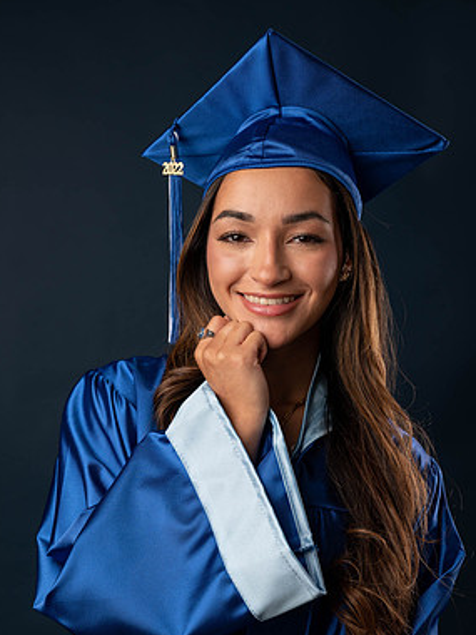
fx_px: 1210
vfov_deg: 29.3
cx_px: 239
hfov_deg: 22.3
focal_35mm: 66
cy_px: 373
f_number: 5.6
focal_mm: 58
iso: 200
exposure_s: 1/125
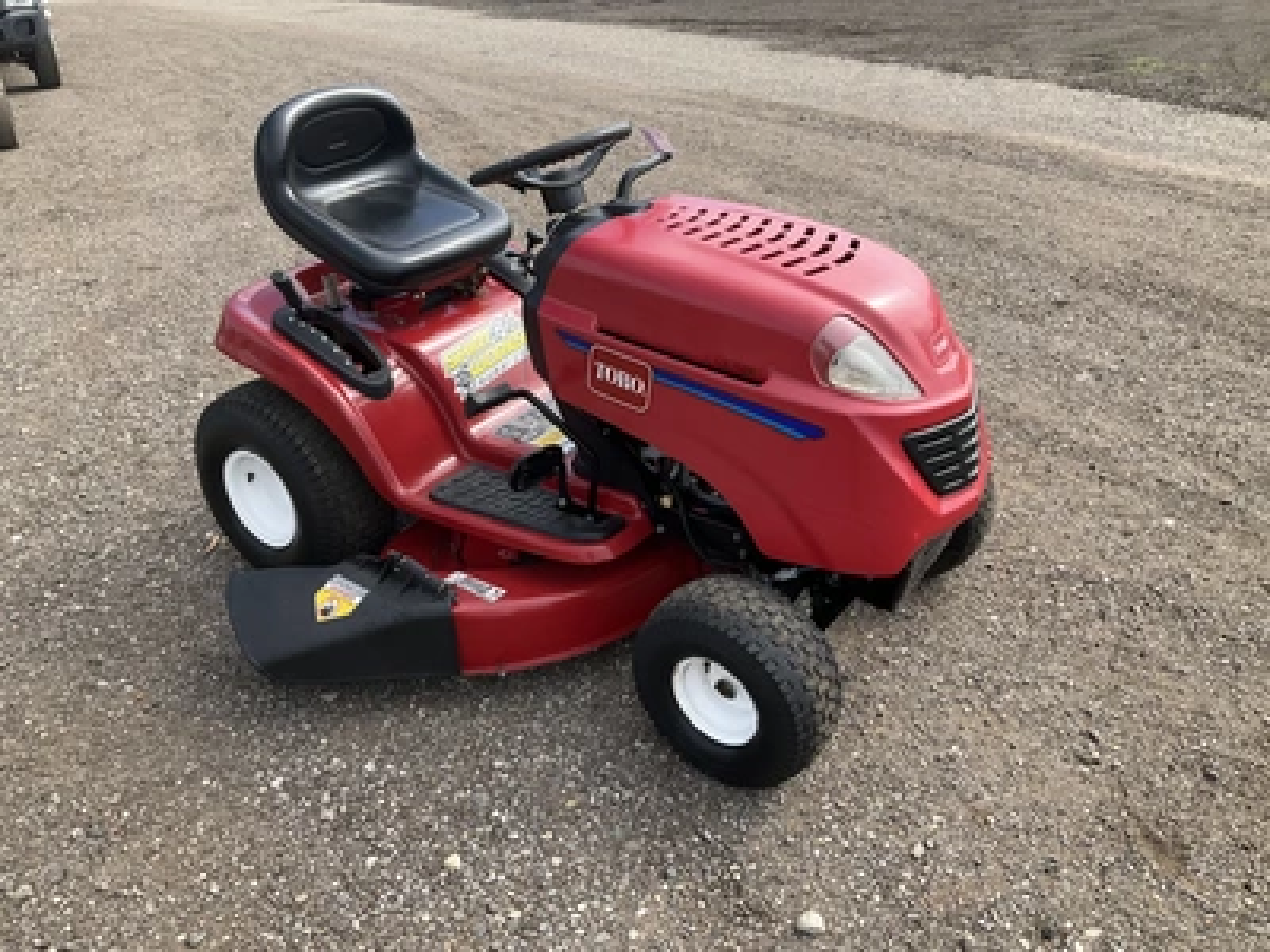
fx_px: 1064
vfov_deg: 48.2
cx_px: 635
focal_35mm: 29
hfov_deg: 61.7
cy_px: 476
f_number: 1.8
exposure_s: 1/700
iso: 25
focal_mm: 3
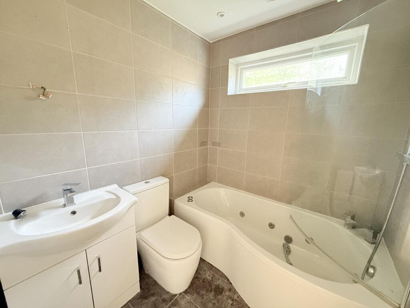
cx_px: 205
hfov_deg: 102.1
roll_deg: -1.2
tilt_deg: -11.5
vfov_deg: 85.7
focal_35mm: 14
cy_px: 154
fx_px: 166
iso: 640
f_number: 2.2
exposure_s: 1/60
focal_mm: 2.22
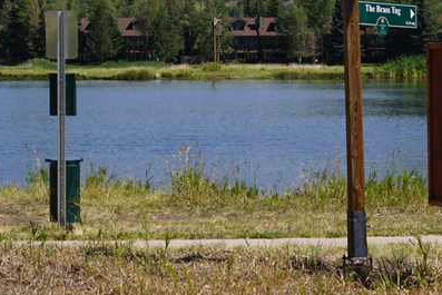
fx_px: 1560
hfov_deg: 16.0
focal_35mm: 127
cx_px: 73
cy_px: -55
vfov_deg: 10.6
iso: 100
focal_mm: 28
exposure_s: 1/160
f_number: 11
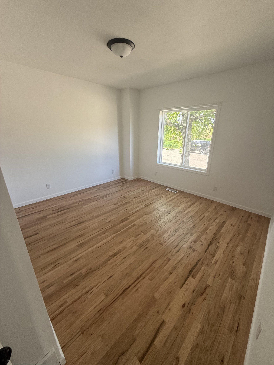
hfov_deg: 85.7
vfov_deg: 102.1
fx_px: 148
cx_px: 137
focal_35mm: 14
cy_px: 182
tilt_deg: -17.3
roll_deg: -1.8
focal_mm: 2.22
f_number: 2.2
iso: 125
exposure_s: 1/99
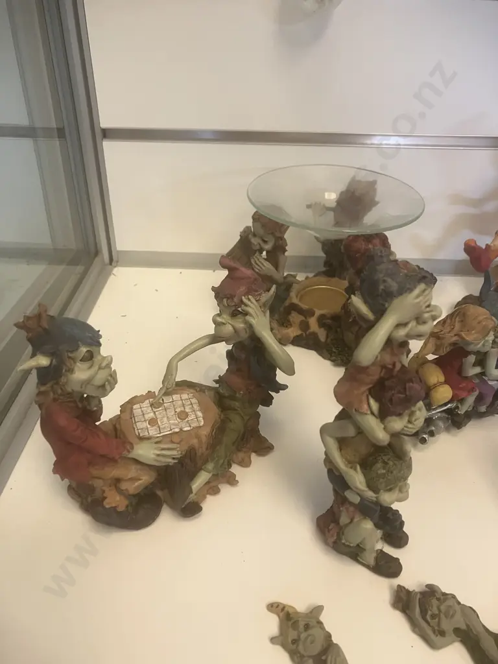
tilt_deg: -32.8
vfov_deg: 63.4
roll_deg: -1.2
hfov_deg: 49.7
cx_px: 249
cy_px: 332
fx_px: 537
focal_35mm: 28
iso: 200
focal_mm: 3.99
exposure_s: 1/50
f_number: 1.8
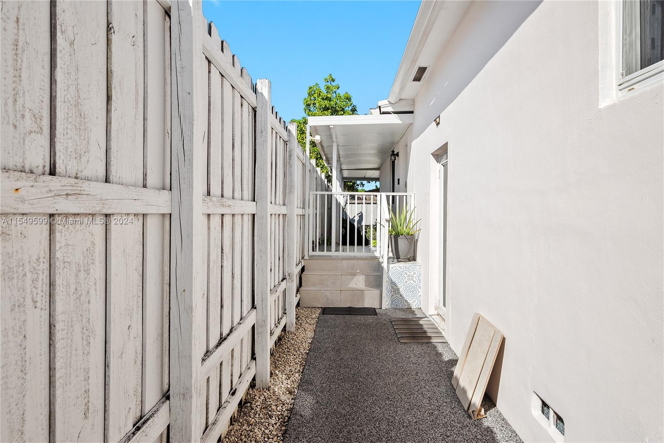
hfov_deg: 81.2
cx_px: 332
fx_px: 387
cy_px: 222
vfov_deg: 59.5
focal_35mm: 21
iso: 200
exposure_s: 1/640
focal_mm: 14
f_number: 8
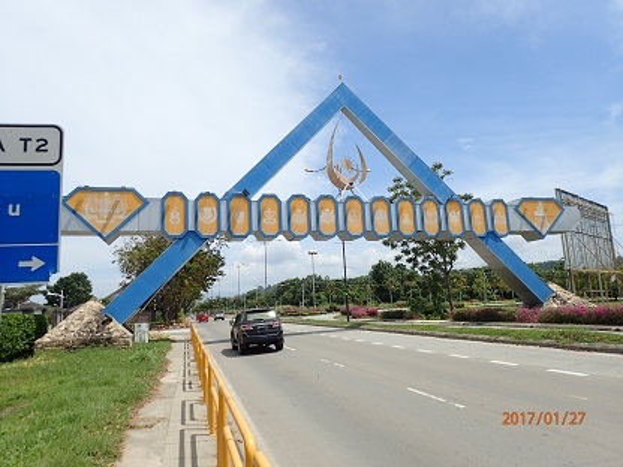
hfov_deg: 69.4
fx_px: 450
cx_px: 312
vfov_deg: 54.9
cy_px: 234
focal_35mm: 25
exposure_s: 1/250
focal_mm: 4.5
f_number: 8
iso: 100
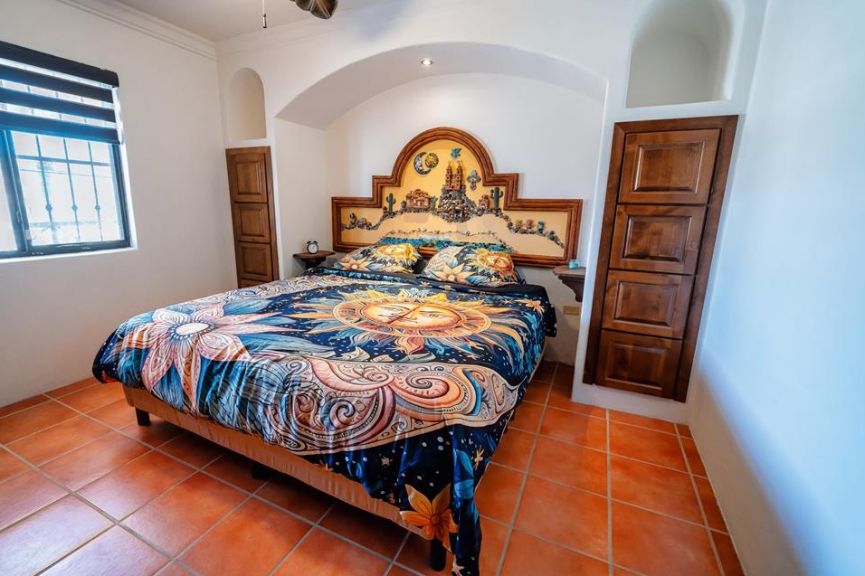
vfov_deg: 77.3
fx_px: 360
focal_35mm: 15
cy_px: 286
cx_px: 411
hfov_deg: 100.3
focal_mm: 14
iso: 1000
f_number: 4
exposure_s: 1/60
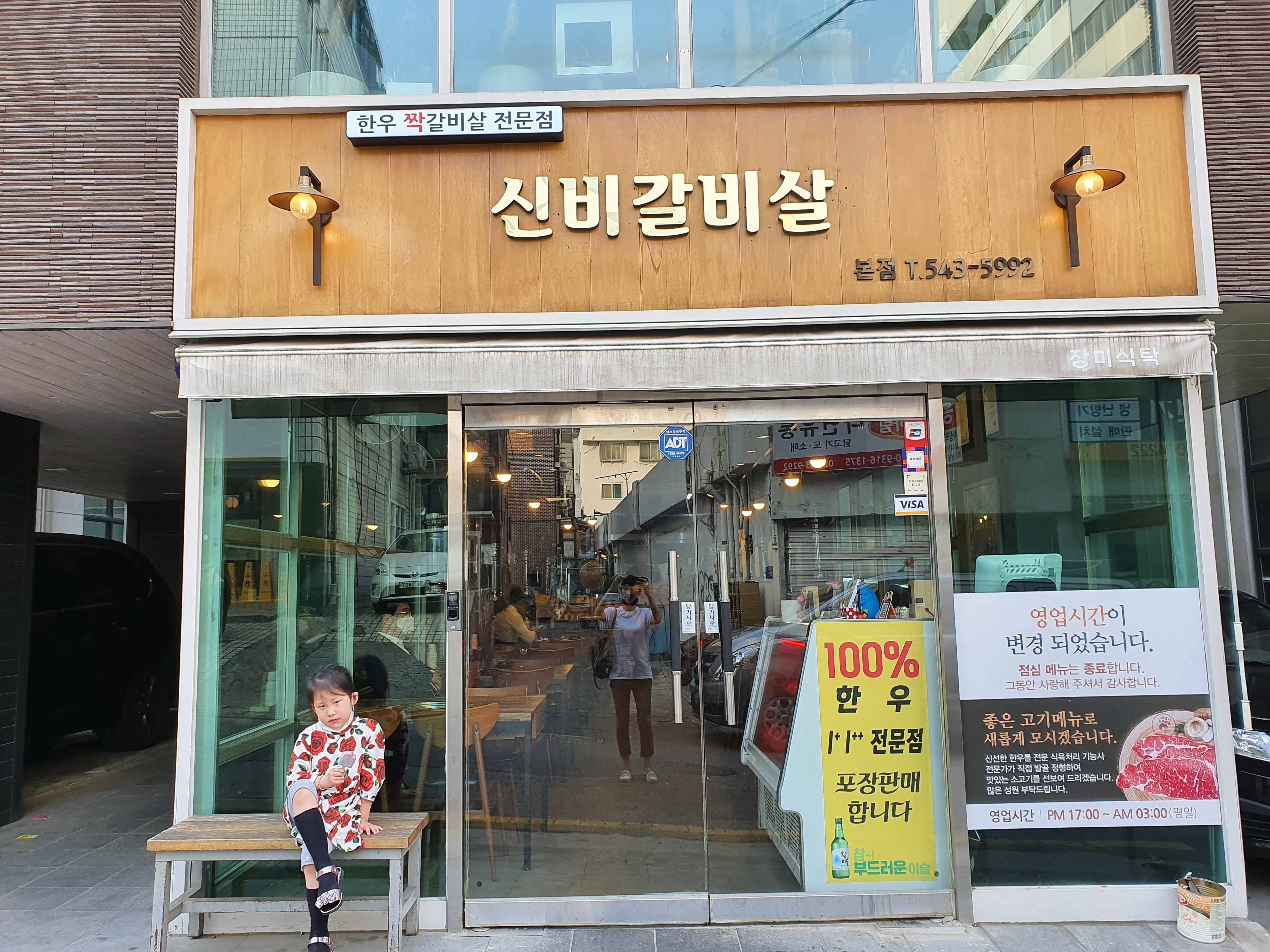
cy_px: 476
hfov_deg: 67.3
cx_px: 635
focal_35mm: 26
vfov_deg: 53.1
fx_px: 954
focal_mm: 4.32
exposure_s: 1/120
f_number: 2.4
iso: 64
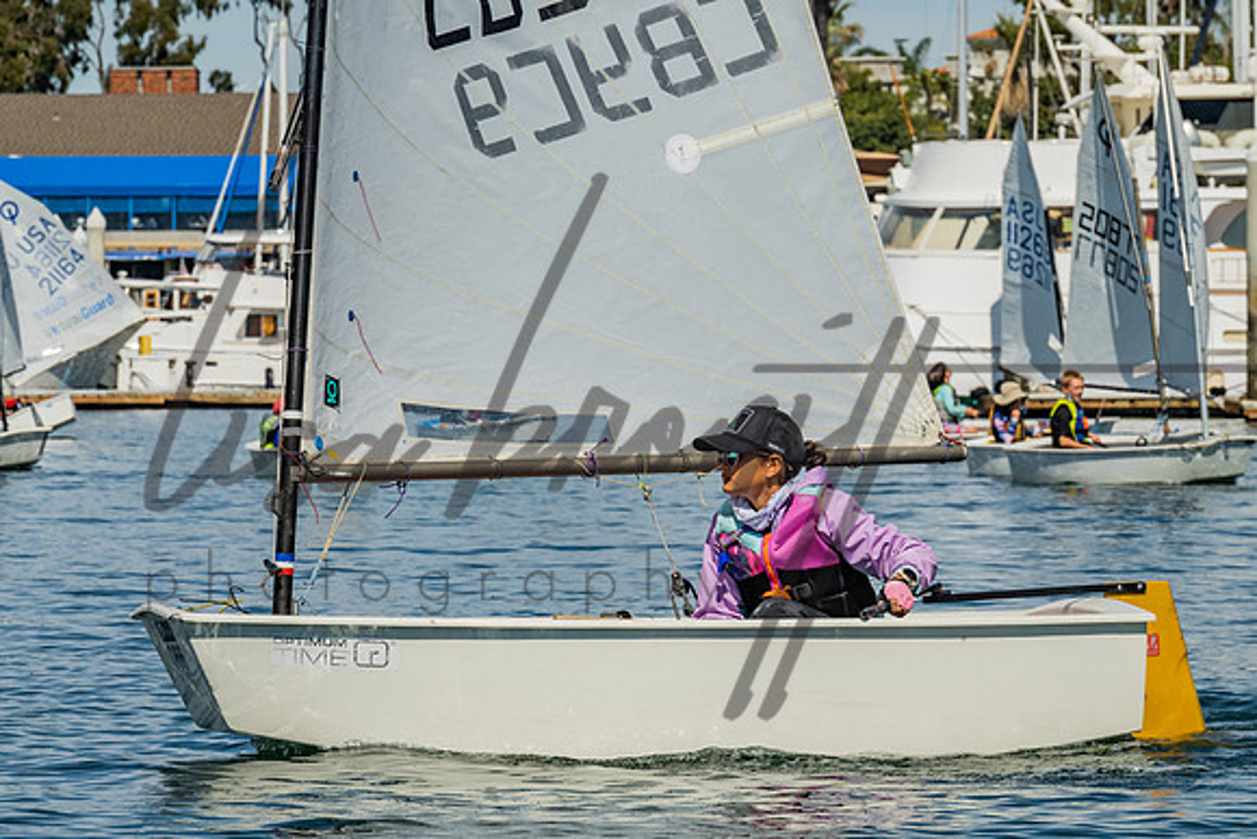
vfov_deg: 6.9
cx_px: 702
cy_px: 404
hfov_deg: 10.3
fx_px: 6953
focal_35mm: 199
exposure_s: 1/500
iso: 250
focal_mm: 135
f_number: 10
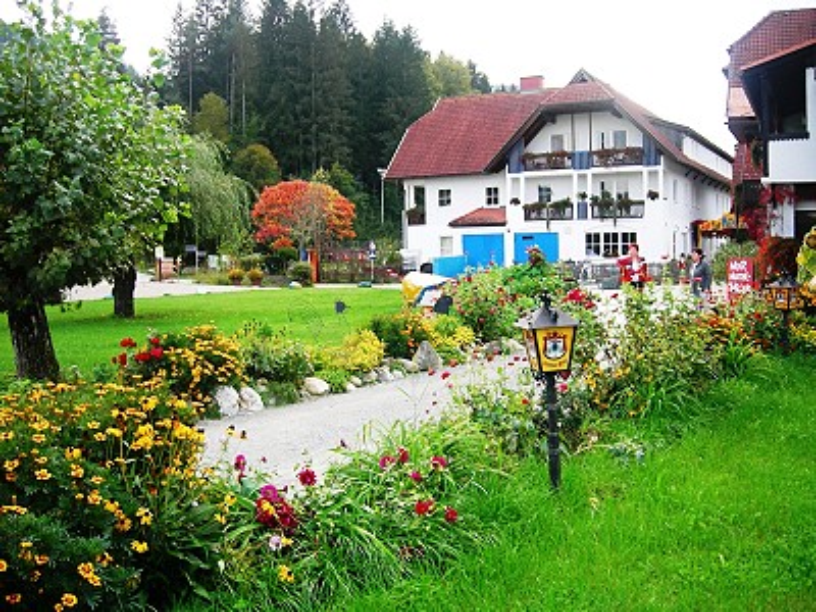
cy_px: 306
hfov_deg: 51.4
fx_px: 849
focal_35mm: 36
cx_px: 408
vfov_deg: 39.7
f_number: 2.7
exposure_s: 1/46
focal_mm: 7.5
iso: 64
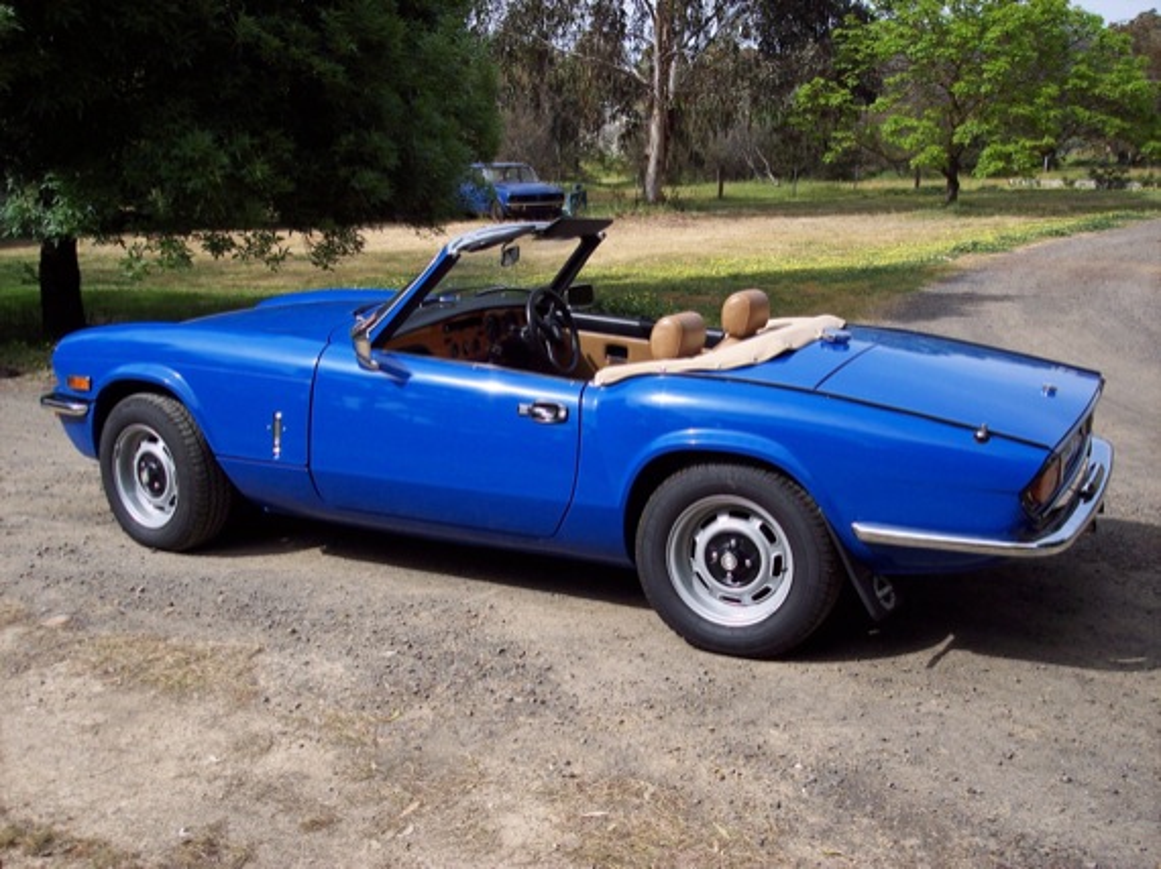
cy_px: 434
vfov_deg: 36.8
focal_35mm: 39
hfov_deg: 47.9
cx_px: 580
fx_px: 1307
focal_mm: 8
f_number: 4
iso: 100
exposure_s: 1/750
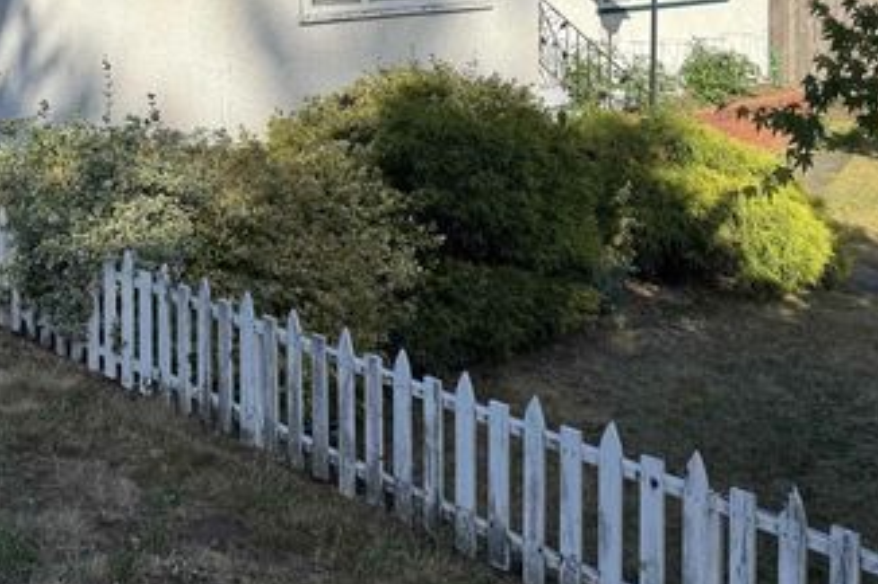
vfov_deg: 25.5
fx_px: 1194
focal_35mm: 49
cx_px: 253
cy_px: -54
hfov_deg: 39.6
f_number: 1.78
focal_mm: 6.76
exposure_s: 1/3802
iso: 80
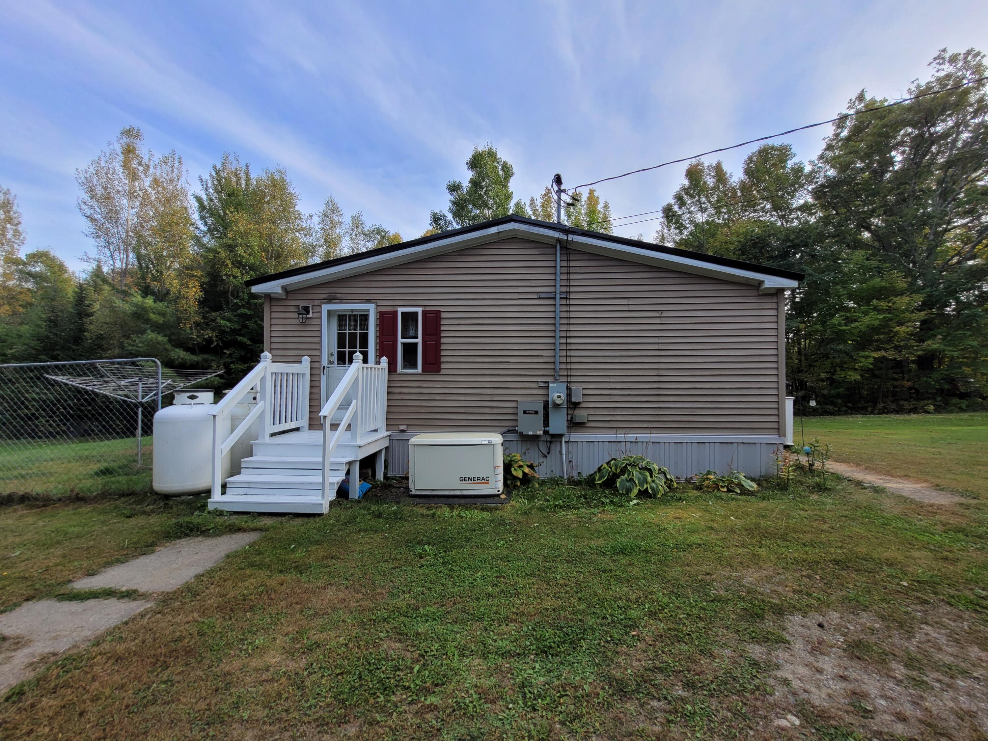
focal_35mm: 13
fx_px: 371
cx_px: 494
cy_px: 370
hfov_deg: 106.2
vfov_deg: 89.9
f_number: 2.2
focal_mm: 1.74
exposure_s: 1/489
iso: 40
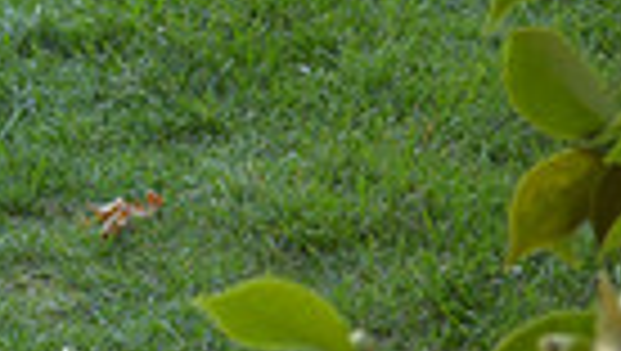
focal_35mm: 290
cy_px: 428
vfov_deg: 4.2
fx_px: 4781
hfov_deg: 7.2
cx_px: -590
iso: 400
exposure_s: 1/60
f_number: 5.3
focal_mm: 44
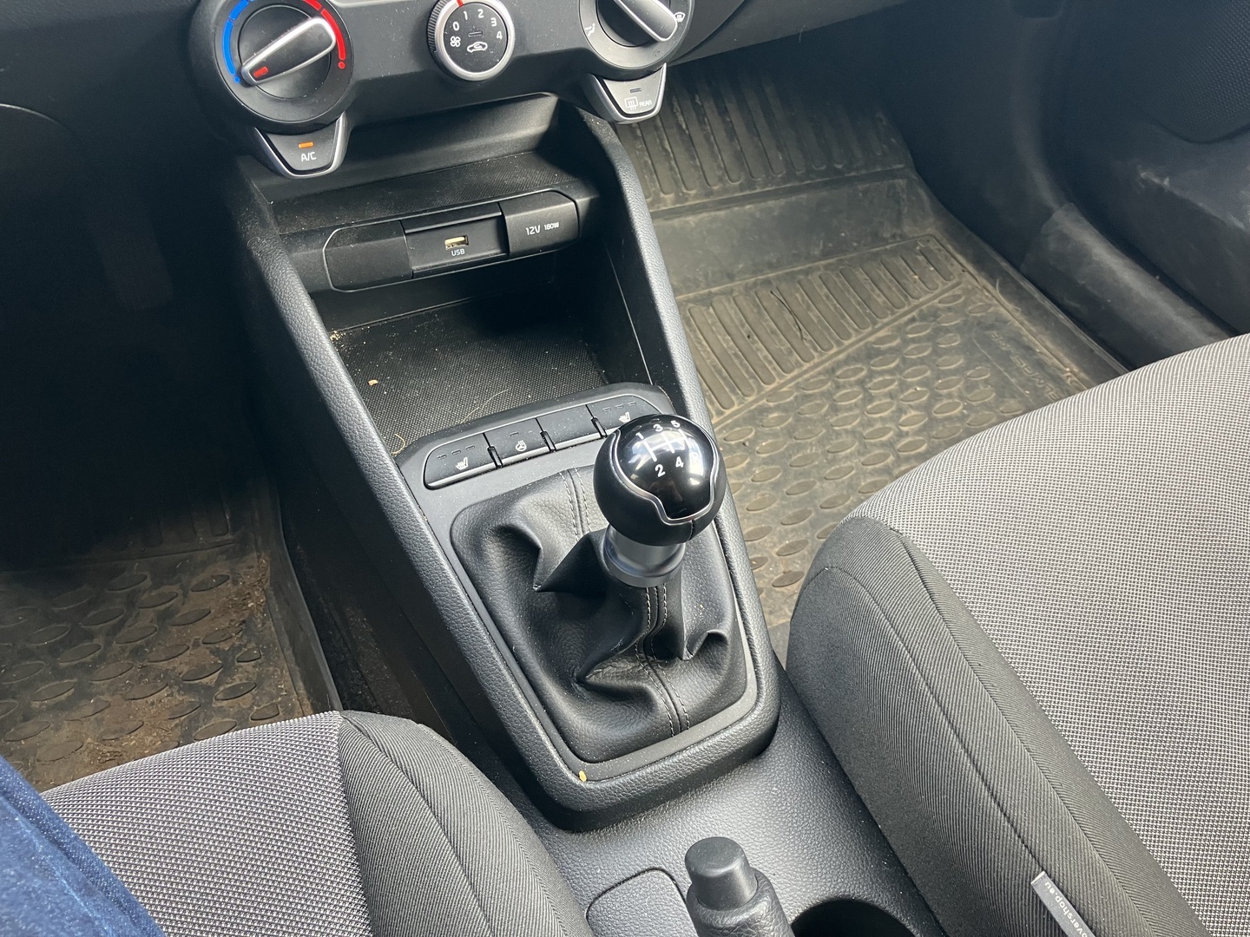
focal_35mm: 28
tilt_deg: -50.7
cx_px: 625
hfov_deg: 63.4
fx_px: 1011
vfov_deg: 49.7
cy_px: 468
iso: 80
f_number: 1.8
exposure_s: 1/63
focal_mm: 3.99
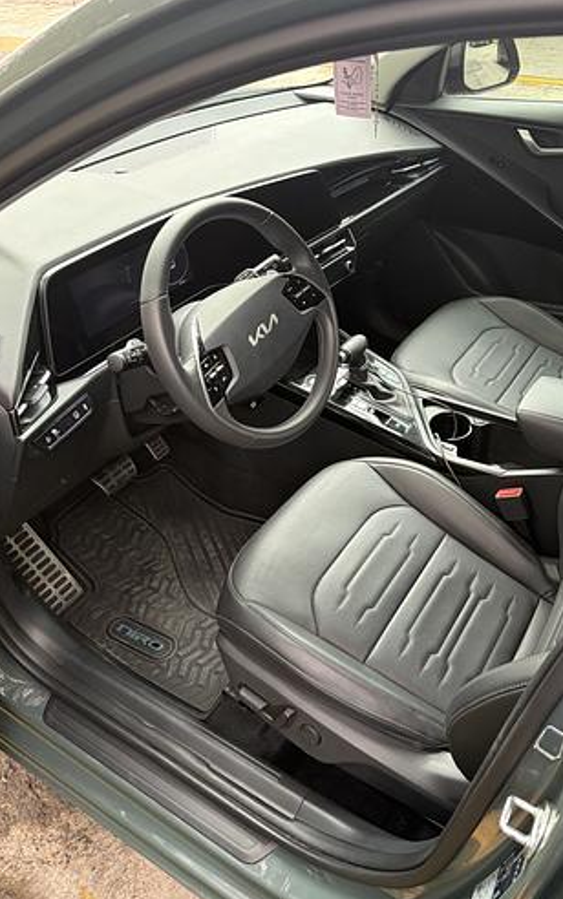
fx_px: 687
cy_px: 450
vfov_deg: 66.4
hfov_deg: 44.4
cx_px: 328
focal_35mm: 28
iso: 100
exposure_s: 1/122
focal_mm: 5.96
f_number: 1.6
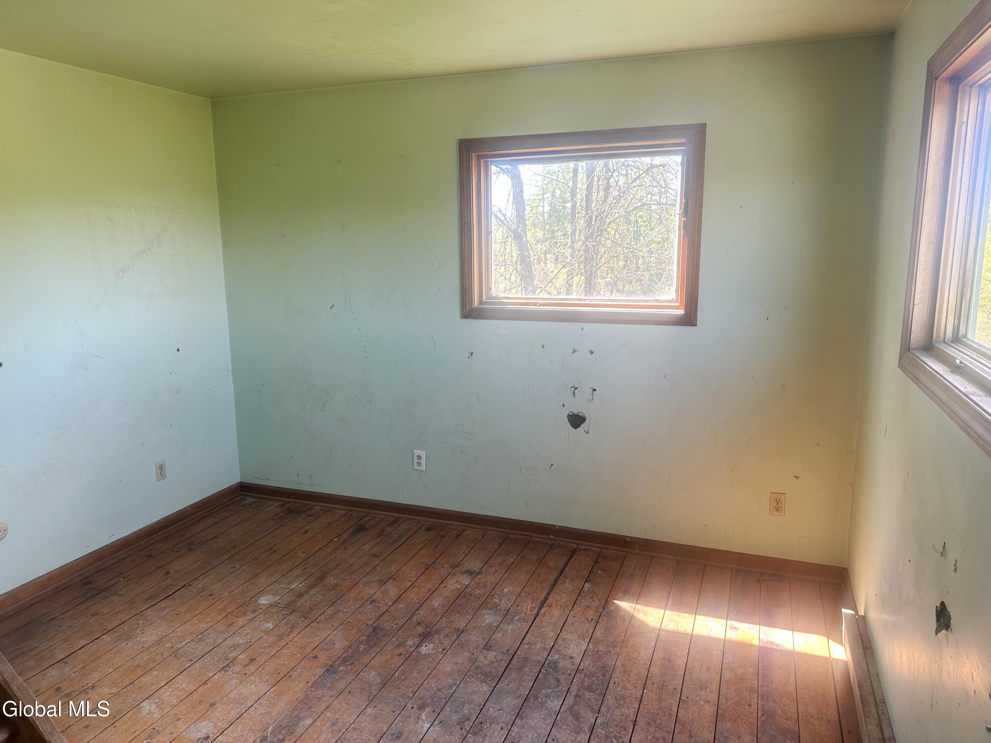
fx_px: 687
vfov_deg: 56.8
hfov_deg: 71.6
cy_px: 372
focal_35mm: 24
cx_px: 496
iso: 80
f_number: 1.78
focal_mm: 6.86
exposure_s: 1/121
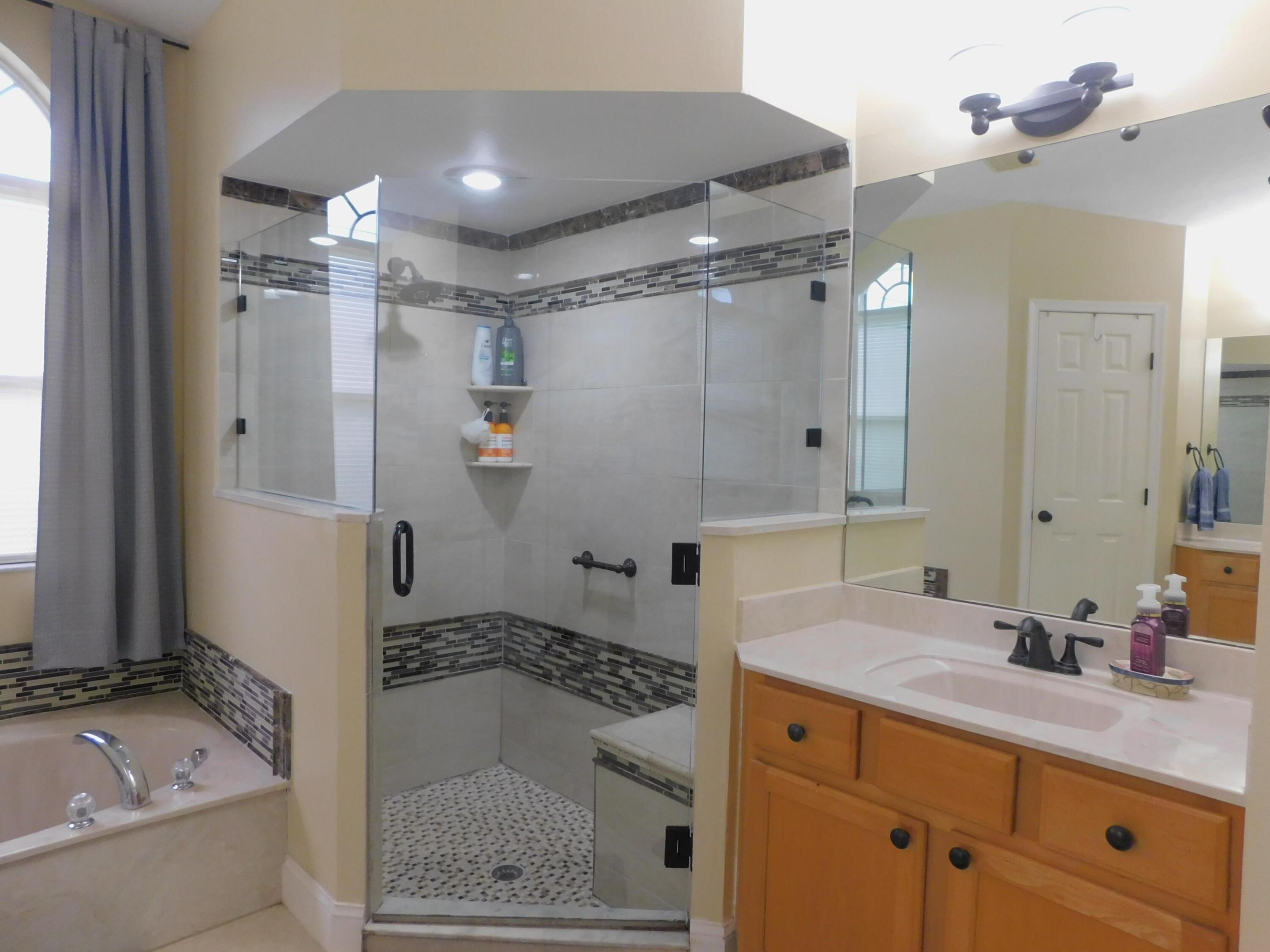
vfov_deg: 58.9
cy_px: 476
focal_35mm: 23
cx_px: 635
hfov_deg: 73.9
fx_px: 844
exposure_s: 1/30
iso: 280
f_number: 3
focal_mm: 4
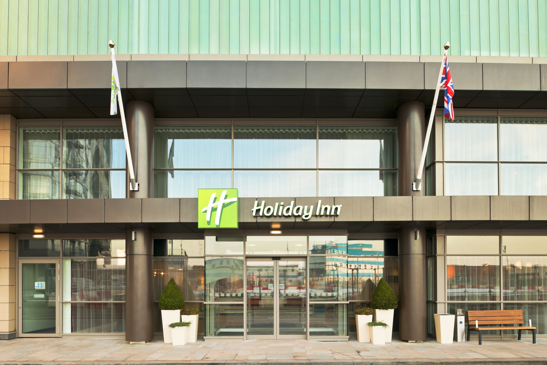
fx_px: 365
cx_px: 274
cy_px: 182
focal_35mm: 24
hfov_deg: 73.7
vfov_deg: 53.1
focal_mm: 24
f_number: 11
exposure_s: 1/8
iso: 100
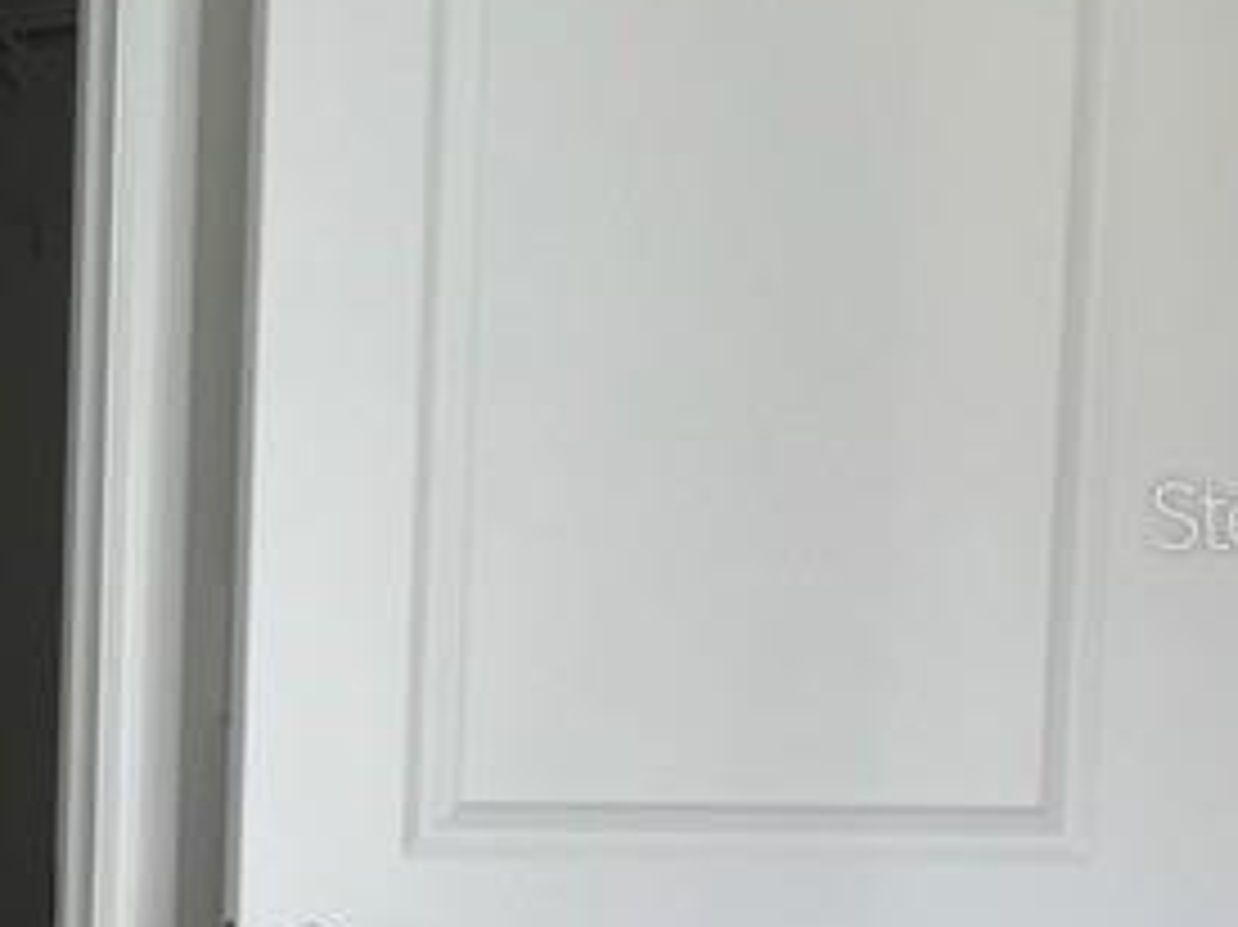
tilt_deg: -4.7
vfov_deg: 12.2
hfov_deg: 13.7
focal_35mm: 121
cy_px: 513
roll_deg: -0.3
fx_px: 4326
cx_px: -1306
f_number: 1.6
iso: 32
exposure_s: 1/138
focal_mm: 5.96
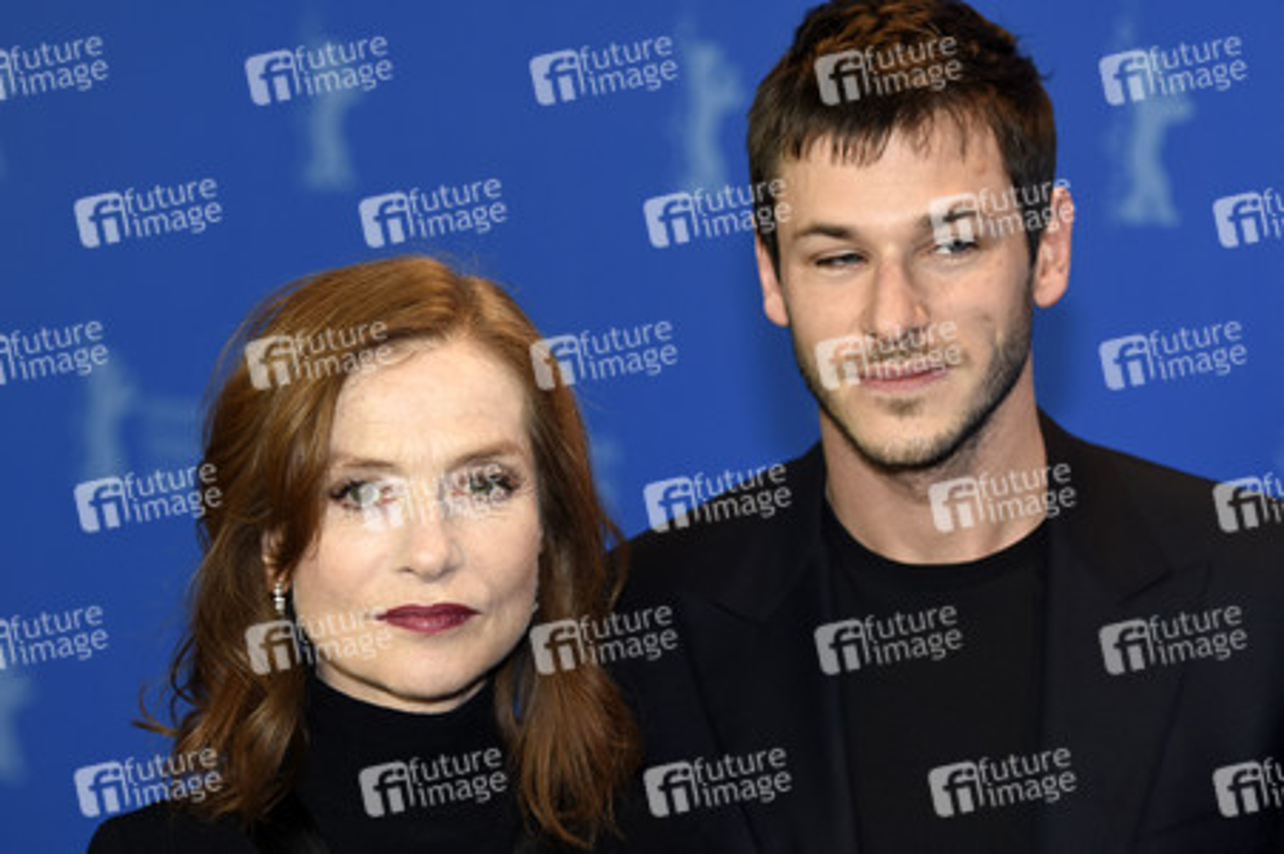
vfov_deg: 8.3
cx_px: 642
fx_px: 5881
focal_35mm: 165
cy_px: 427
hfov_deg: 12.5
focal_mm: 110
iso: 640
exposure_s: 1/400
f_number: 3.2
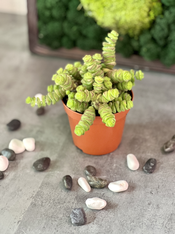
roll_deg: +1.2
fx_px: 519
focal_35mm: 77
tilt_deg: -35.7
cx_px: 88
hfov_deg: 19.1
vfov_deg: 25.3
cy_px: 117
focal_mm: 9
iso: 400
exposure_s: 1/18
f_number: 2.8
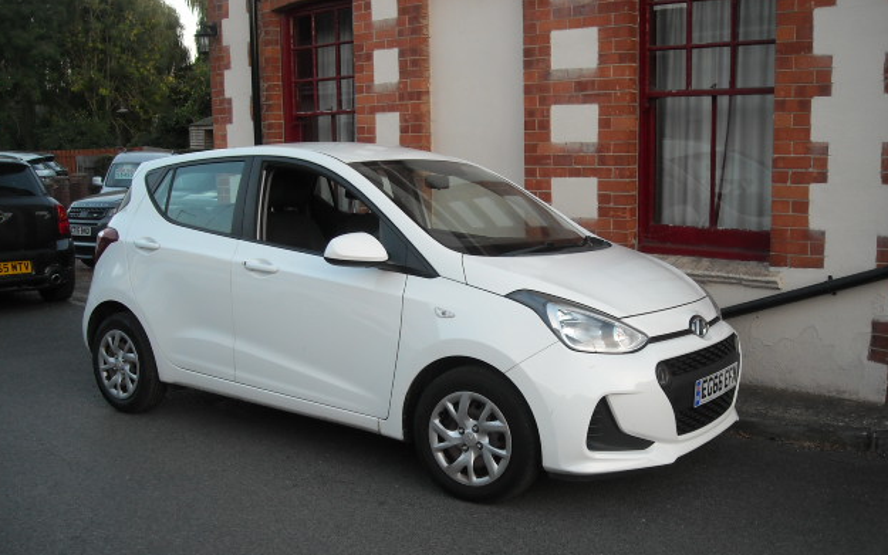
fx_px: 920
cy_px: 315
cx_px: 445
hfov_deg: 51.5
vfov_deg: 33.6
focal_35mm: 38
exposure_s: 1/60
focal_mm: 5.7
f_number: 2.8
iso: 104
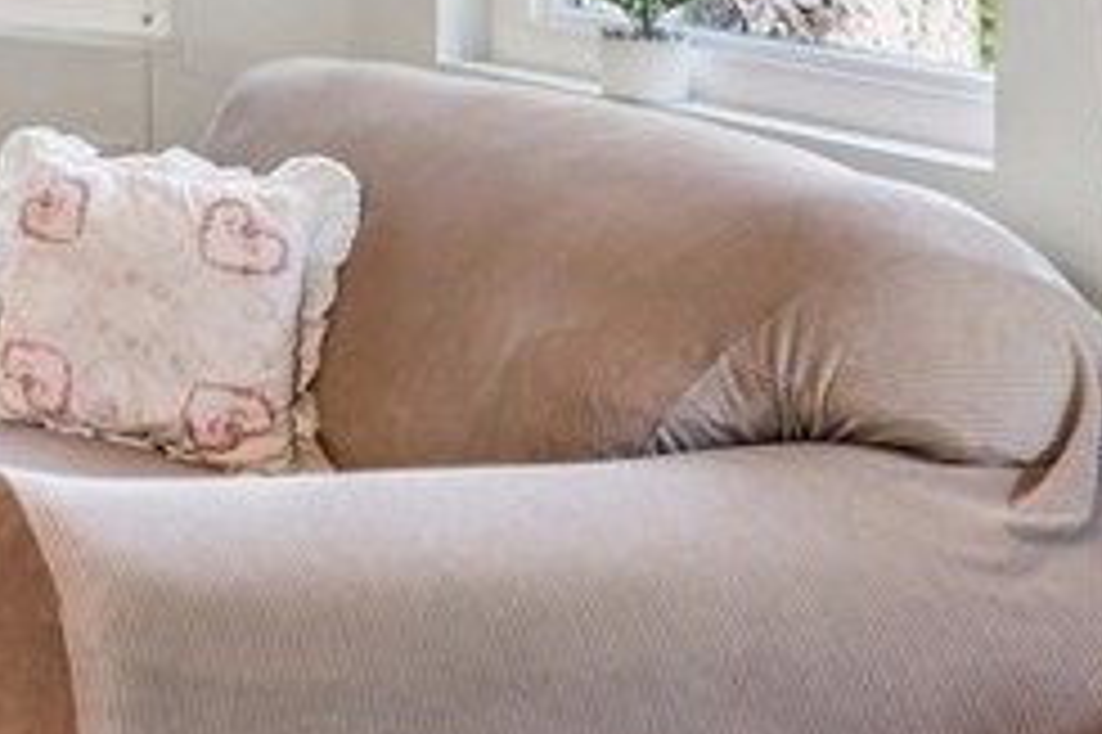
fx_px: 2075
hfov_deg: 18.0
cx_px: -1192
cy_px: -266
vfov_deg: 18.4
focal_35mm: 68
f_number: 13
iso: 100
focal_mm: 16.2
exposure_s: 1
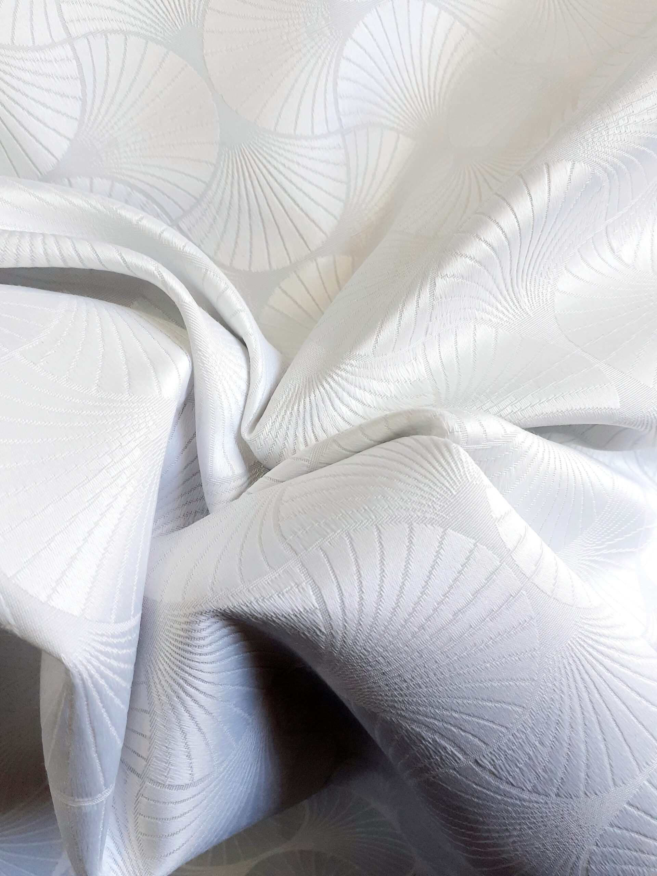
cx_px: 328
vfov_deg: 65.3
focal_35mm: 27
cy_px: 438
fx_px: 683
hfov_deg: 51.4
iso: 50
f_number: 1.9
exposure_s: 1/100
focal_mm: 3.6
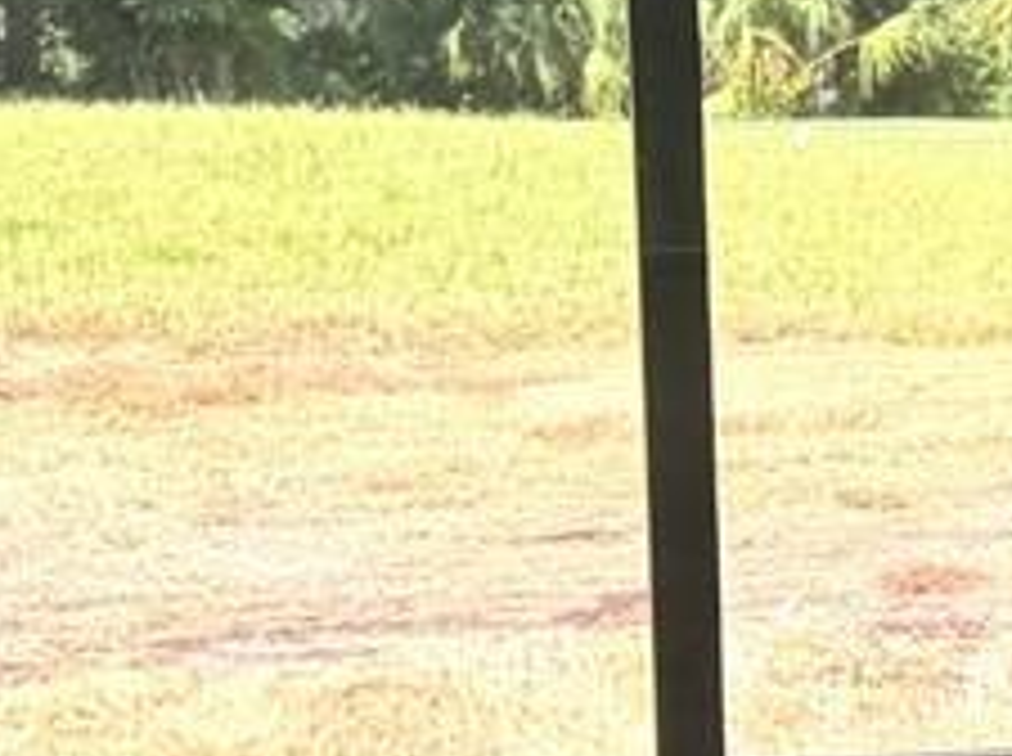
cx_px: 2285
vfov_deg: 8.7
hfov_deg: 10.3
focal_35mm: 171
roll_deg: +0.0
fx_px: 4991
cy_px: 472
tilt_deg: -5.3
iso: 80
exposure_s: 1/840
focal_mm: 6.76
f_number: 1.78
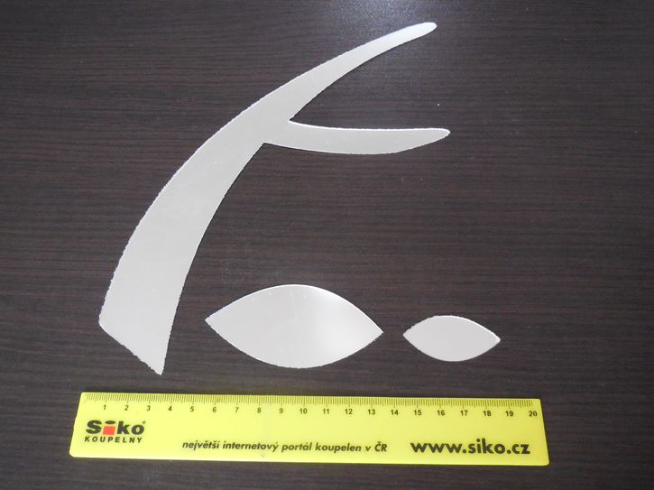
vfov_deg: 46.8
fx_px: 567
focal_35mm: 30
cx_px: 327
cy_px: 245
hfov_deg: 60.0
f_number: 3.2
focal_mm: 5.3
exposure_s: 1/20
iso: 800
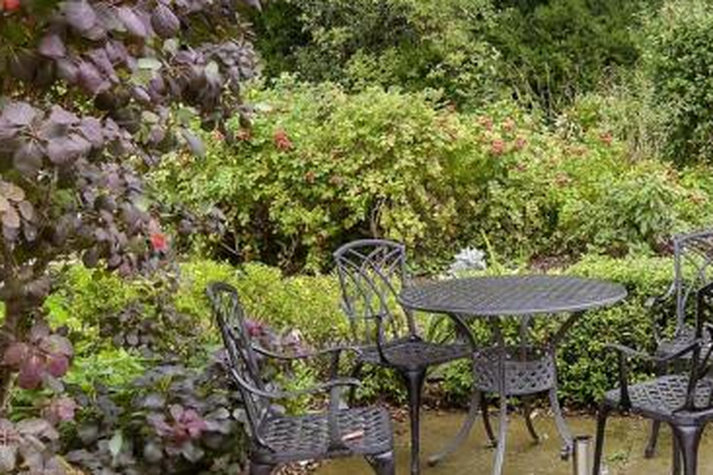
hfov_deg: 44.6
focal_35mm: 42
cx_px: 549
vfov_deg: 31.6
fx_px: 832
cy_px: 151
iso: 160
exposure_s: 1/30
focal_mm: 10
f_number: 8
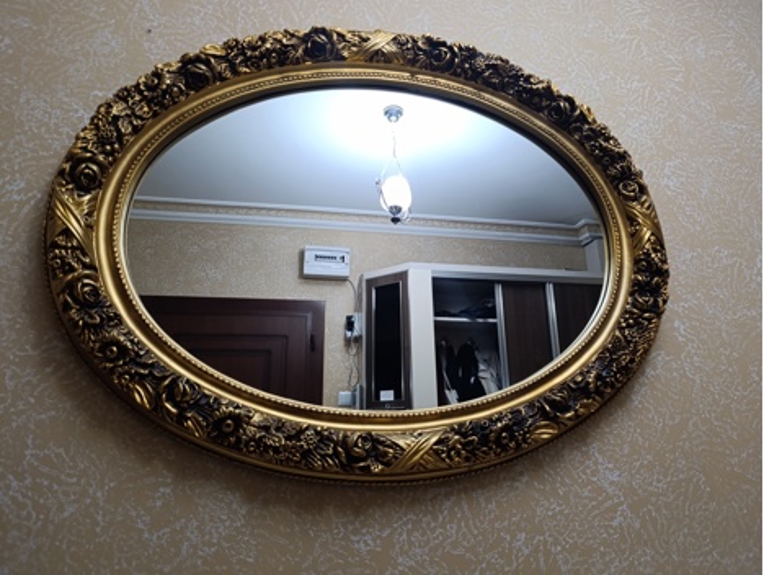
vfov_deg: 59.0
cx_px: 382
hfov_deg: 73.9
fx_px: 508
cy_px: 288
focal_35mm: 23
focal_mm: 6.14
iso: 1250
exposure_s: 1/50
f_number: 1.6
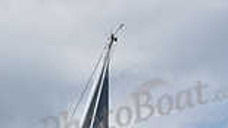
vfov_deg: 4.3
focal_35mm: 275
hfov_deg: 7.8
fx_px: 1662
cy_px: 343
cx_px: -36
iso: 250
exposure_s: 1/1250
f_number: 8
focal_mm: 70
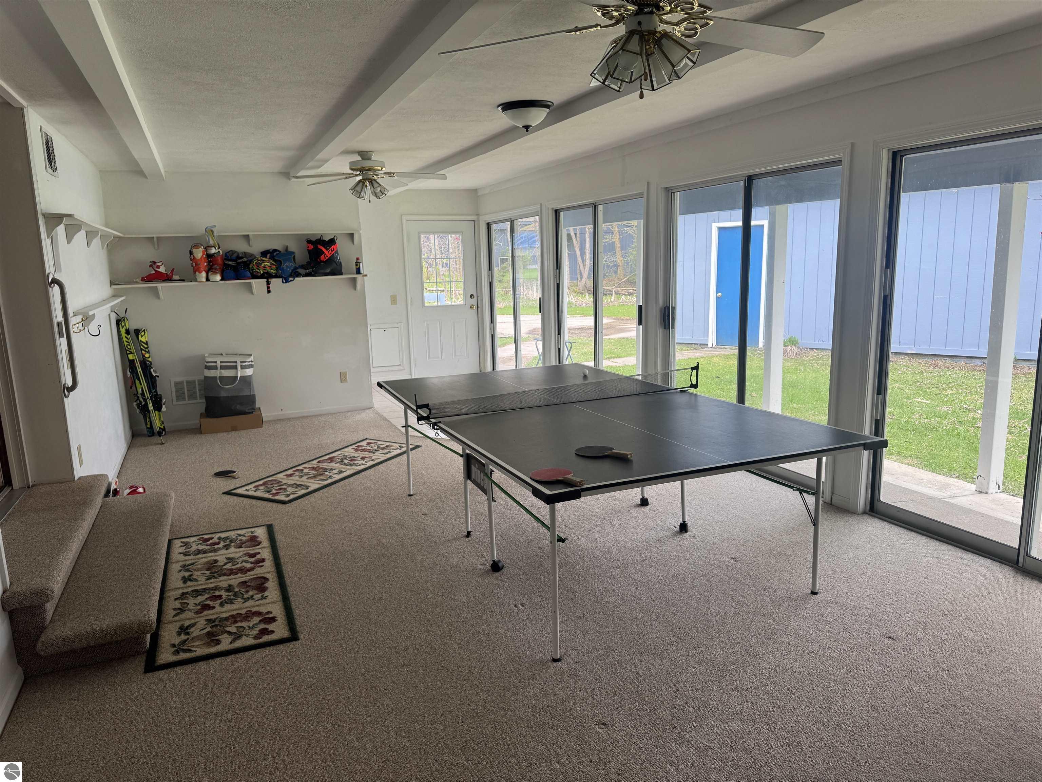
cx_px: 521
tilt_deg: -10.4
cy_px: 391
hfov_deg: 71.6
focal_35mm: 24
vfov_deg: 56.8
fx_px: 722
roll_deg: +1.8
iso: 50
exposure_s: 1/124
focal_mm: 6.76
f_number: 1.78
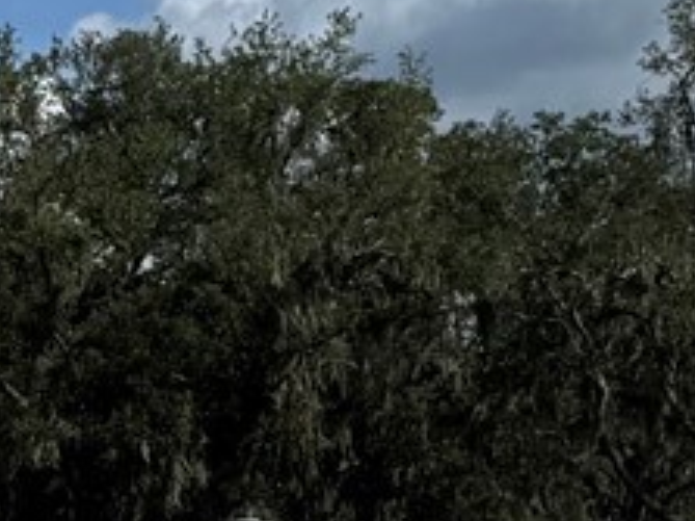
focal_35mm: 172
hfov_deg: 11.1
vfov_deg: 8.5
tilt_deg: -0.6
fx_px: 3451
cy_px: 636
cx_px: -287
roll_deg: -1.6
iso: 80
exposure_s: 1/9009
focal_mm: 6.76
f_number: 1.78
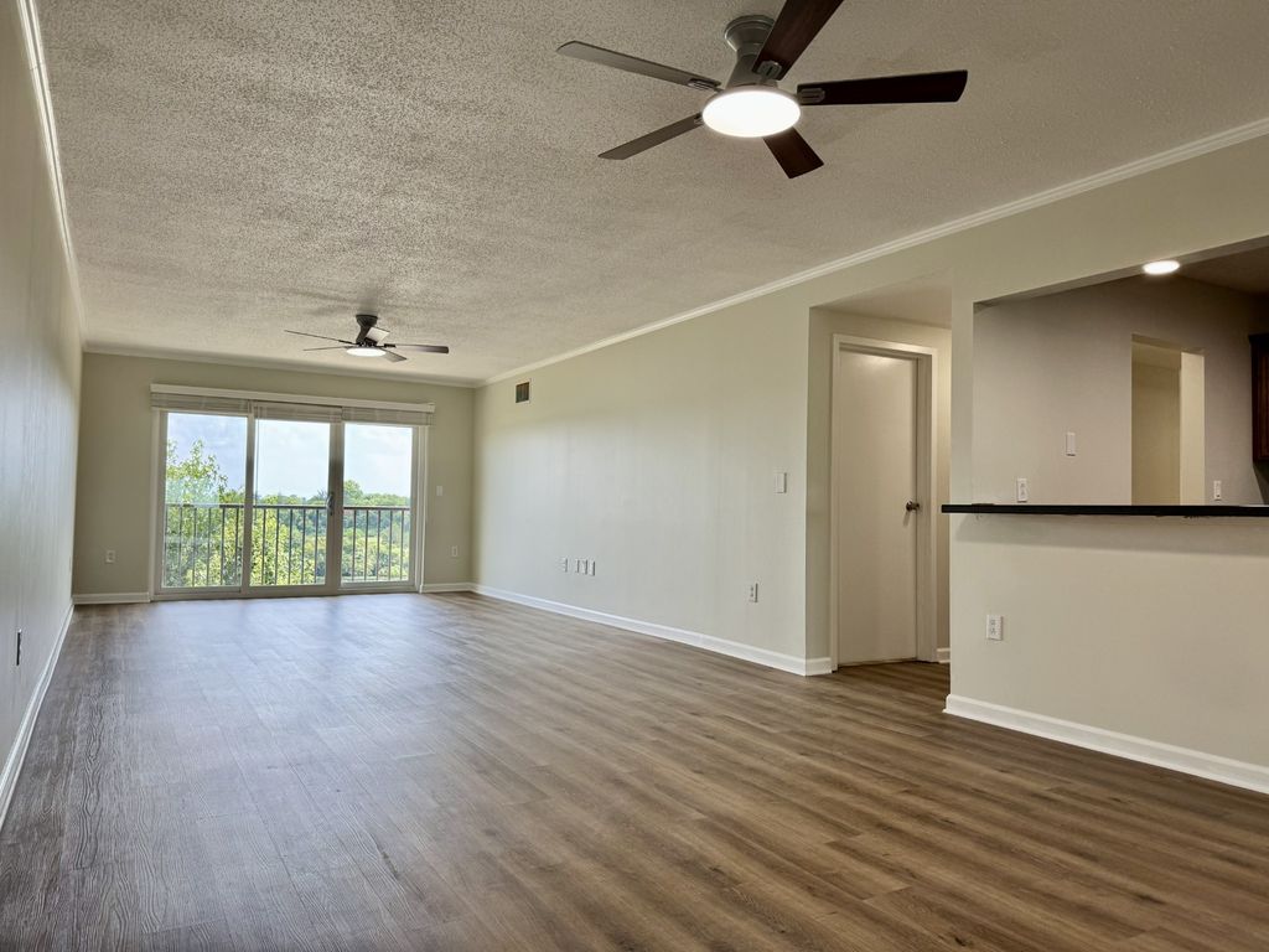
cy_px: 476
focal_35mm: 24
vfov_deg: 56.8
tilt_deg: +1.4
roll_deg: -1.0
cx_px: 634
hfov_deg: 71.6
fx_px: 880
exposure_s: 1/223
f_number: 1.78
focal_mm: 6.76
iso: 64
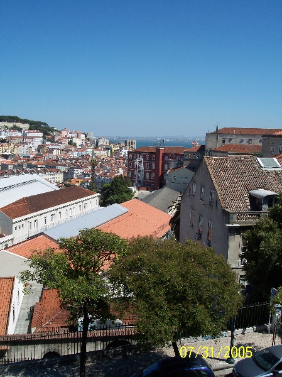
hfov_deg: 37.7
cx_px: 141
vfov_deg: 49.0
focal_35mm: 38
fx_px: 413
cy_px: 188
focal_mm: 8
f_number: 4.8
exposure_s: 1/1000
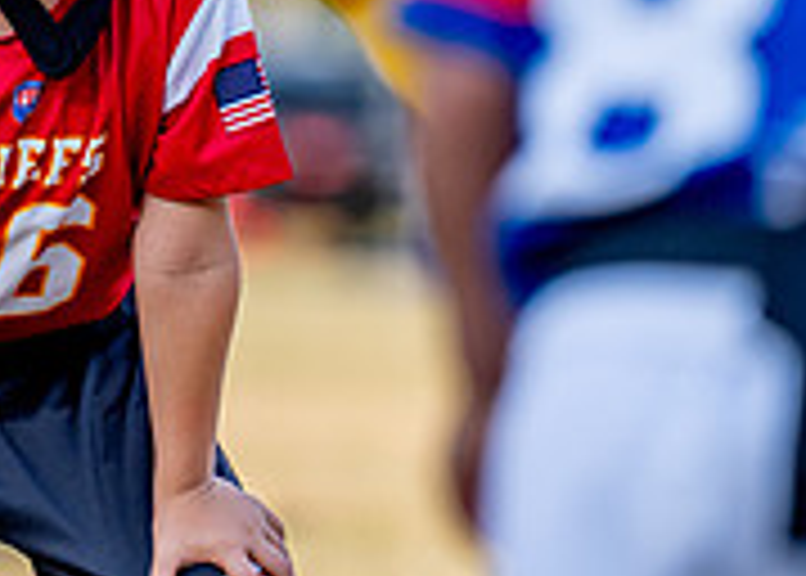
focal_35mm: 708
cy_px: 128
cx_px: 27
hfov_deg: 2.8
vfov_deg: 2.0
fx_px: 16213
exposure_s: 1/1600
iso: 250
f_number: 2.8
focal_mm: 182
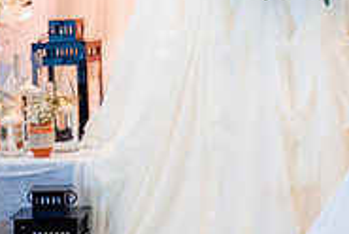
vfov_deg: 6.7
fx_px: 1981
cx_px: 366
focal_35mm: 204
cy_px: -30
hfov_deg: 10.0
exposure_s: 1/160
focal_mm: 63
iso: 1000
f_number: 3.5
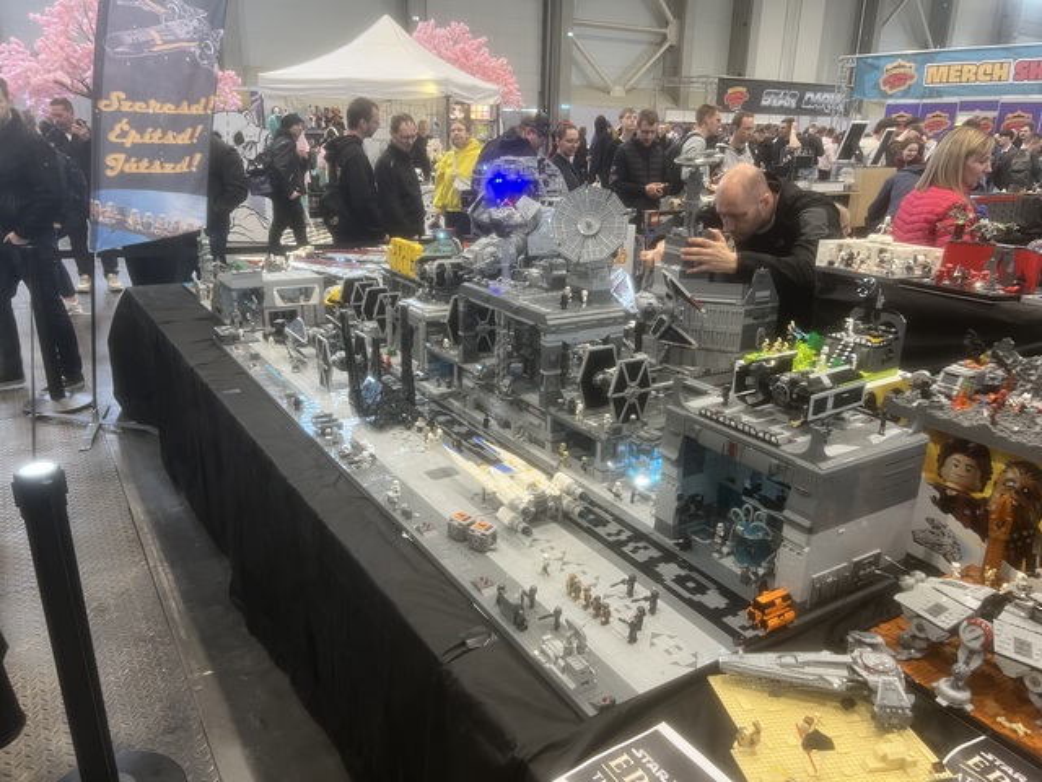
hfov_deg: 67.3
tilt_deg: -18.5
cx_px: 521
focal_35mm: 26
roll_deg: -1.1
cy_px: 391
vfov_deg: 53.1
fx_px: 783
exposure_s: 1/60
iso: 160
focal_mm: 5.7
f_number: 1.5
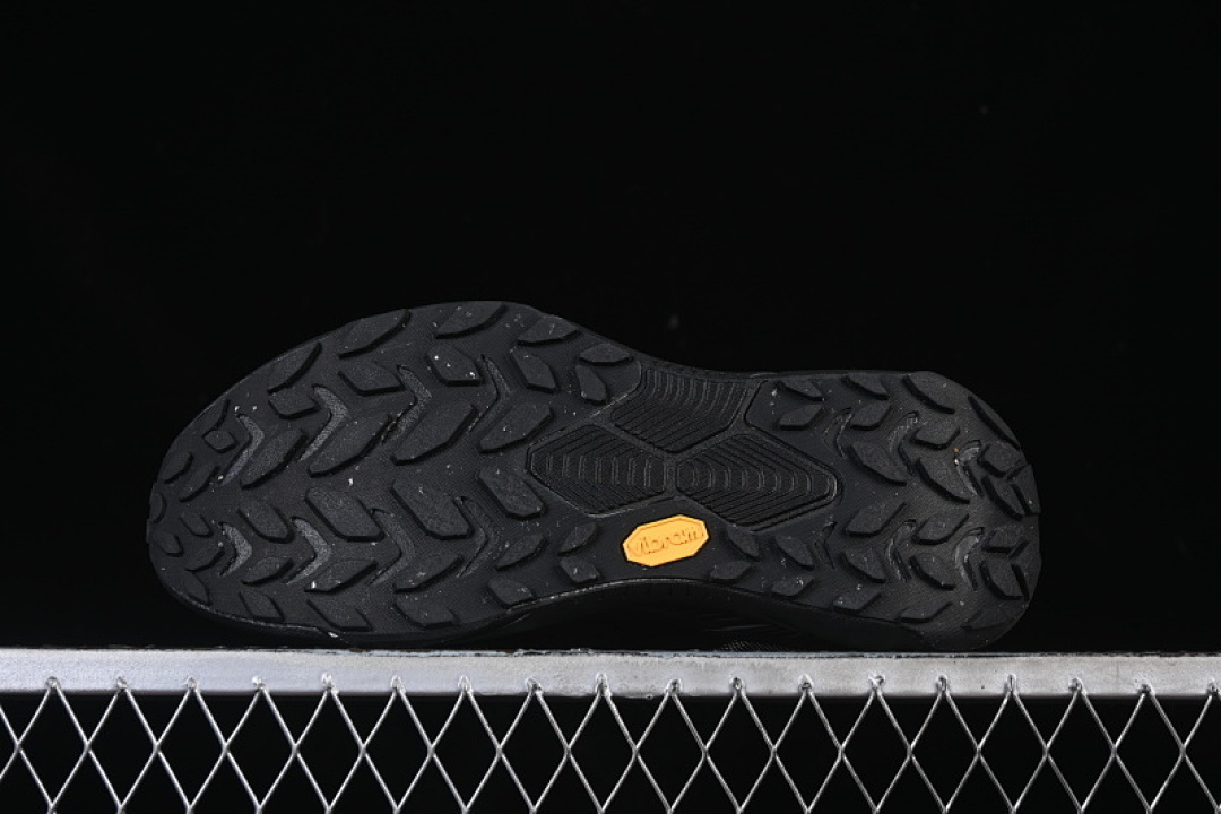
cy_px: 407
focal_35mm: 75
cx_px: 610
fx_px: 2544
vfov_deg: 18.2
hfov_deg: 27.0
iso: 160
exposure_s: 1/125
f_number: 7.1
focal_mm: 50
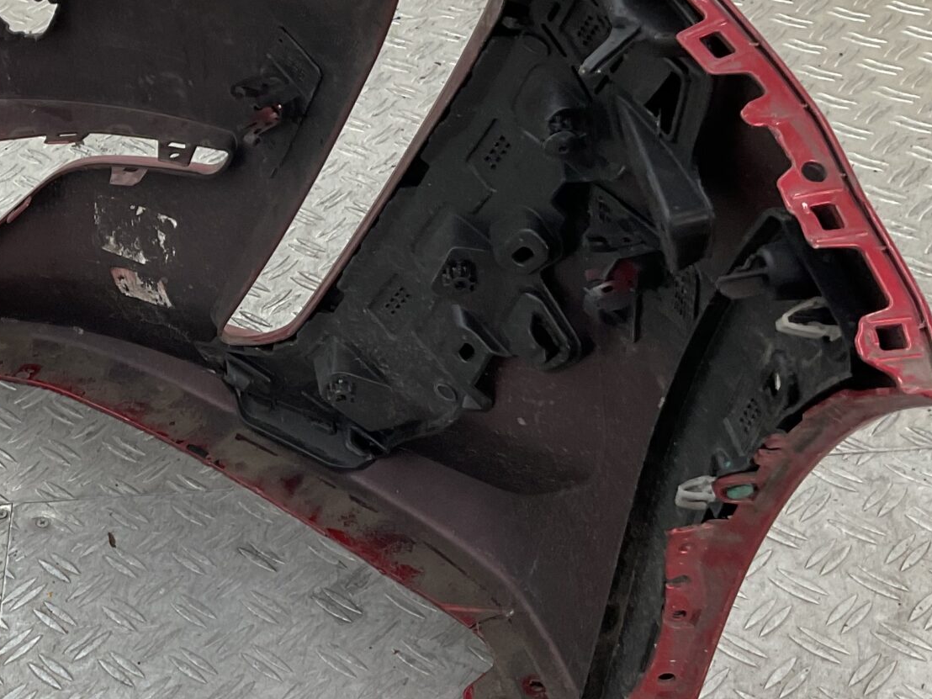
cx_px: -40
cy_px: 377
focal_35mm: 67
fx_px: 1804
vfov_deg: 21.9
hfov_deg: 27.1
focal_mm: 3
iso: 25
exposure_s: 1/100
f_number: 1.8
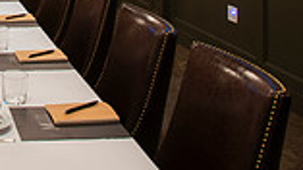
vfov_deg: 16.0
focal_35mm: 66
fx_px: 530
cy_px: -117
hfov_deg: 27.8
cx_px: -66
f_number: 22
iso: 200
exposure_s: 8
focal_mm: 17
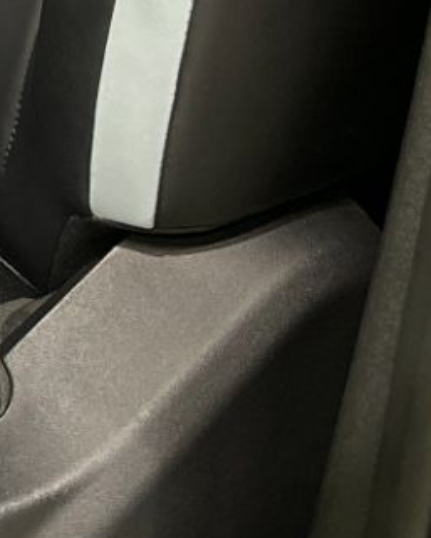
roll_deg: +3.0
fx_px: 2231
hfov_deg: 9.8
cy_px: -541
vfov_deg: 12.2
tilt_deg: -18.1
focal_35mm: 140
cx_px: -595
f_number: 1.78
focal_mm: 6.86
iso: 500
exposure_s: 1/60
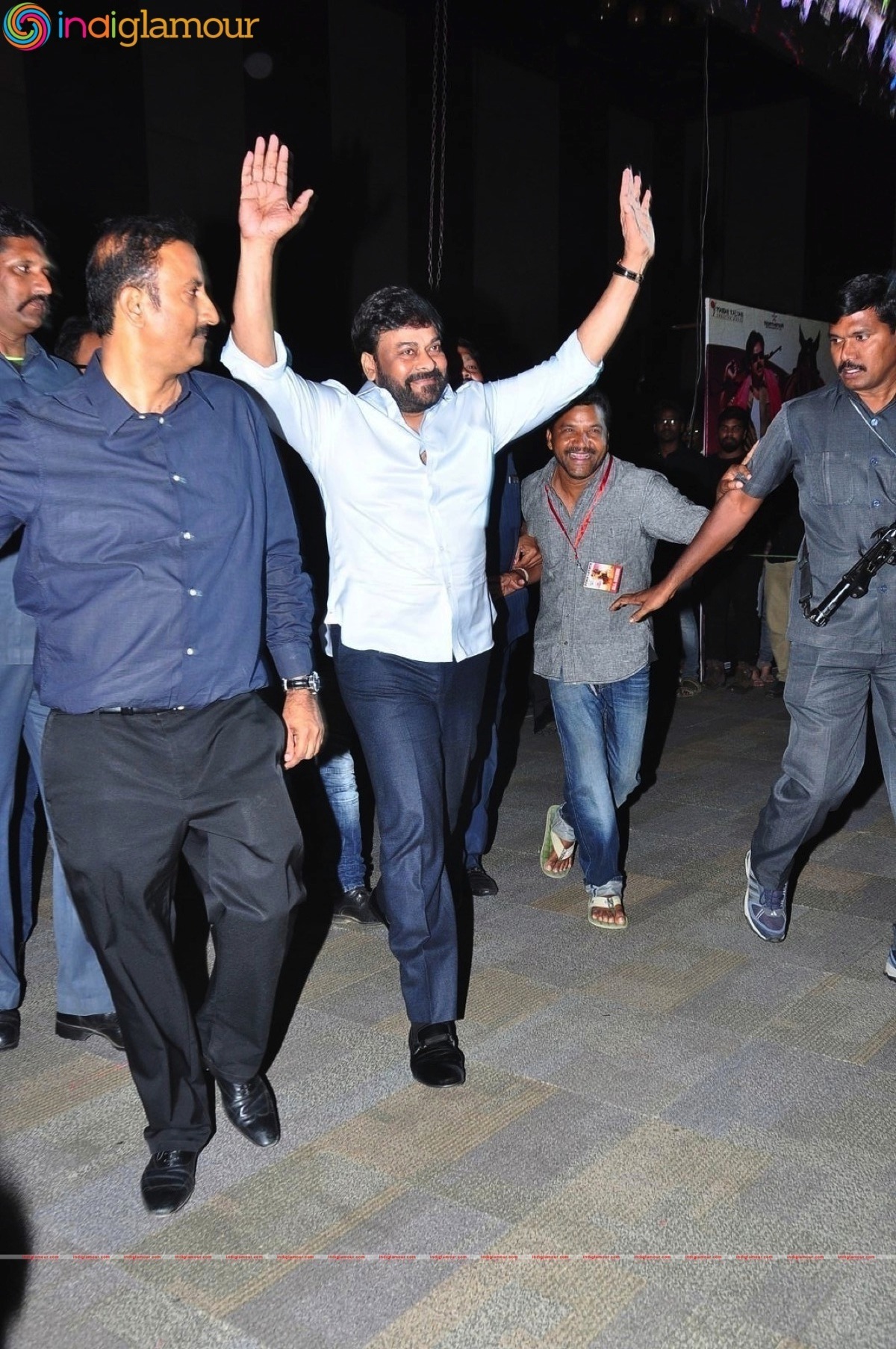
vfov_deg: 49.6
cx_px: 448
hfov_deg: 34.1
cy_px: 674
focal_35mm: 39
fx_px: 1459
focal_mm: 26
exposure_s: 1/125
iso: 500
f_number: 5
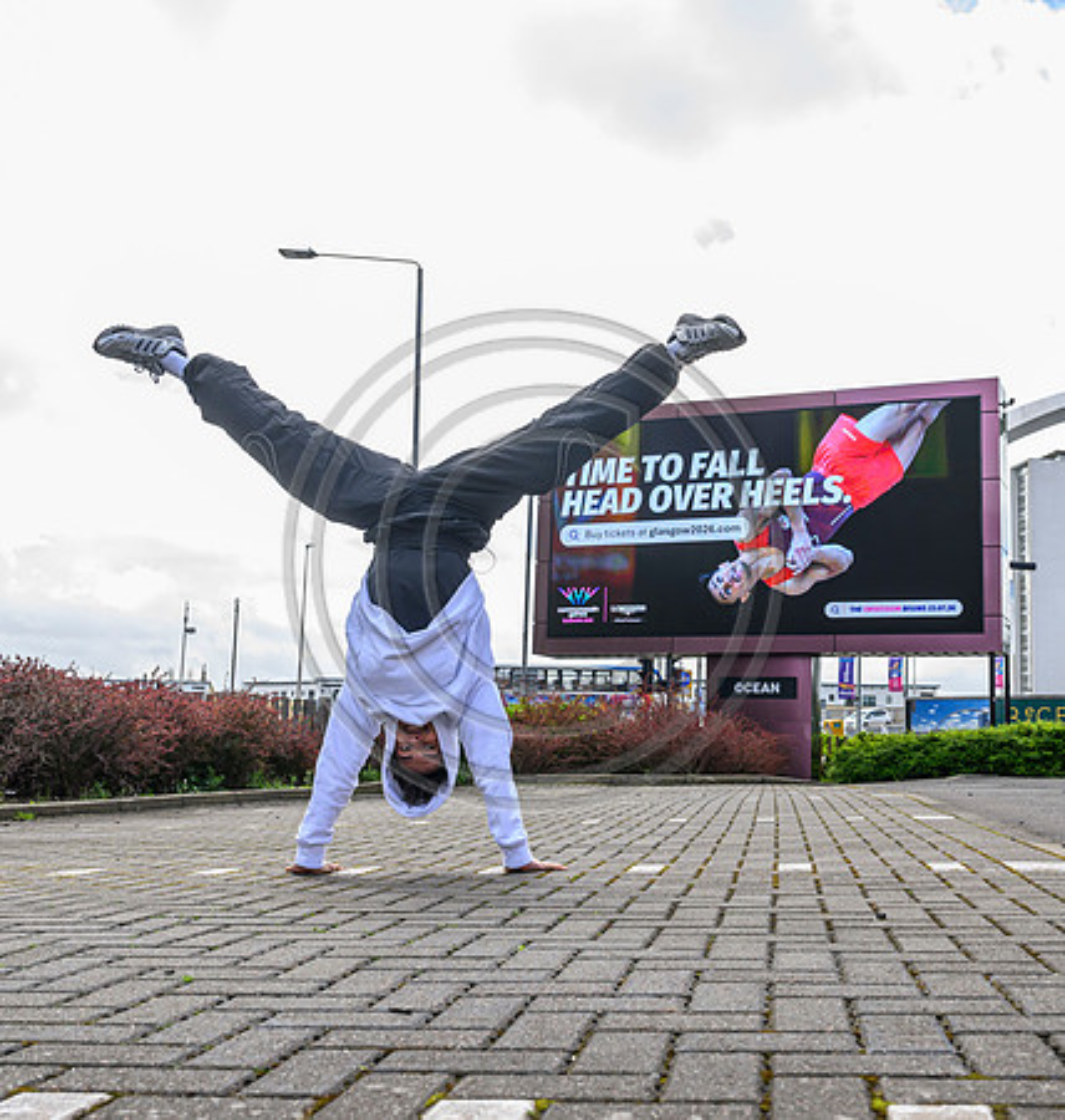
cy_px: 563
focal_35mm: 38
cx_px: 668
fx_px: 1349
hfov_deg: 42.7
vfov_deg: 45.1
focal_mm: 28.5
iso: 500
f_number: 6.3
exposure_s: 1/640
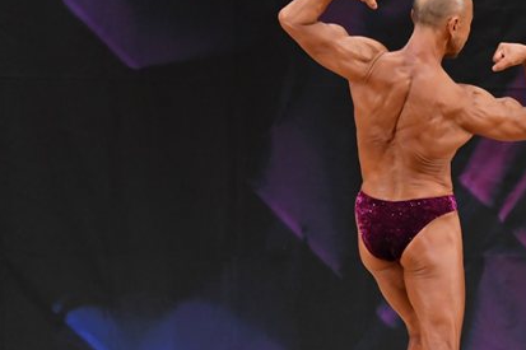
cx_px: 418
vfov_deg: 2.7
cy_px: 211
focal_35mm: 507
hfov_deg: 4.1
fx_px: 7404
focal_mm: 180
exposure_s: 1/400
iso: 3200
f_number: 5.6
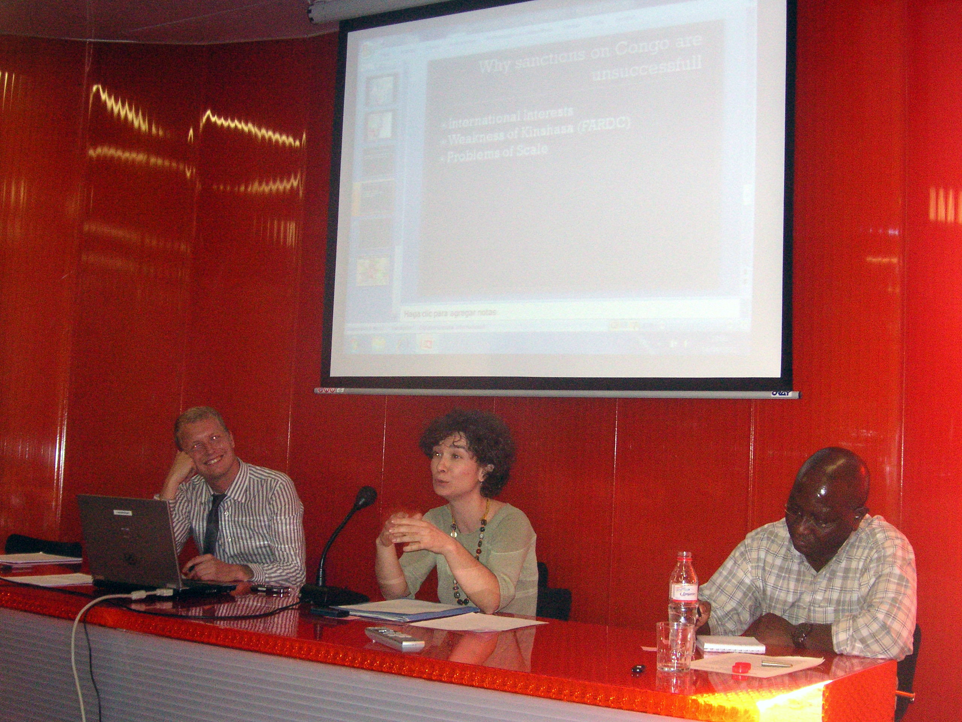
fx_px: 1306
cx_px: 481
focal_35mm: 47
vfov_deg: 30.9
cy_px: 361
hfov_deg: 40.4
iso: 160
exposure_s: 1/45
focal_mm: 7.8
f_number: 3.3
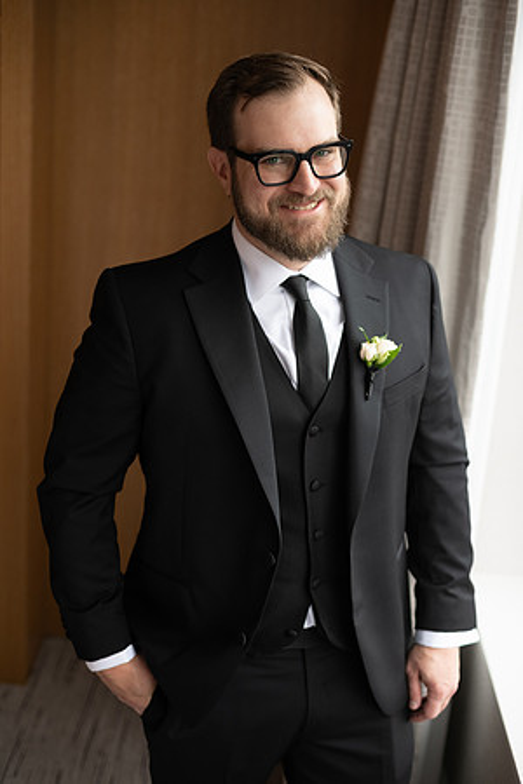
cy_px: 392
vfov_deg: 39.6
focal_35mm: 50
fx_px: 1089
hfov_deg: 27.0
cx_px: 262
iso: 1250
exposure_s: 1/200
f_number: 2.8
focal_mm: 50
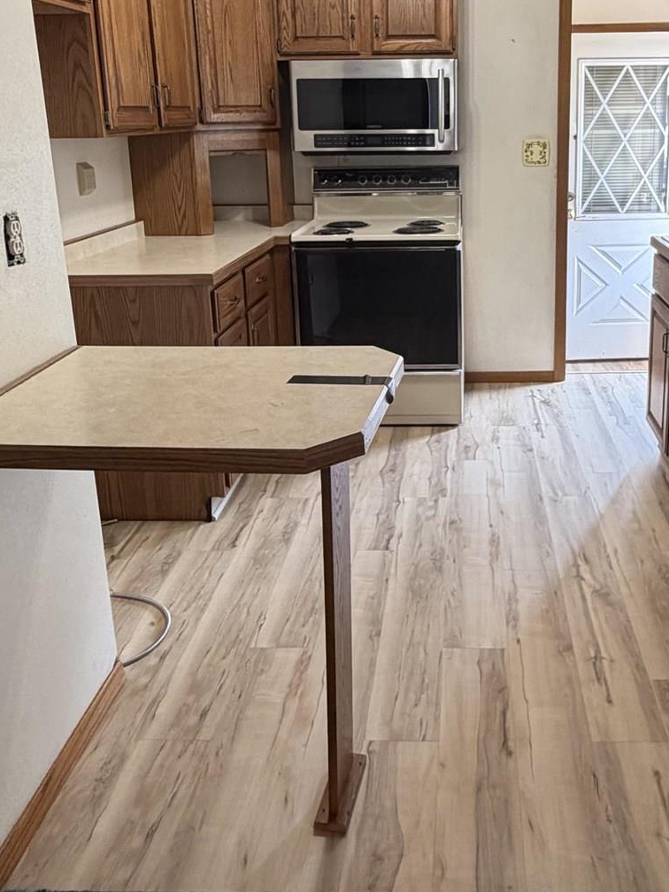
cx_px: 436
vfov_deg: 55.8
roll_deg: +2.6
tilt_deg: -12.5
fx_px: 825
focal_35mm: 32
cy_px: 309
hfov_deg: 43.6
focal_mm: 2.22
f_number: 2.2
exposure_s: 1/60
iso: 200
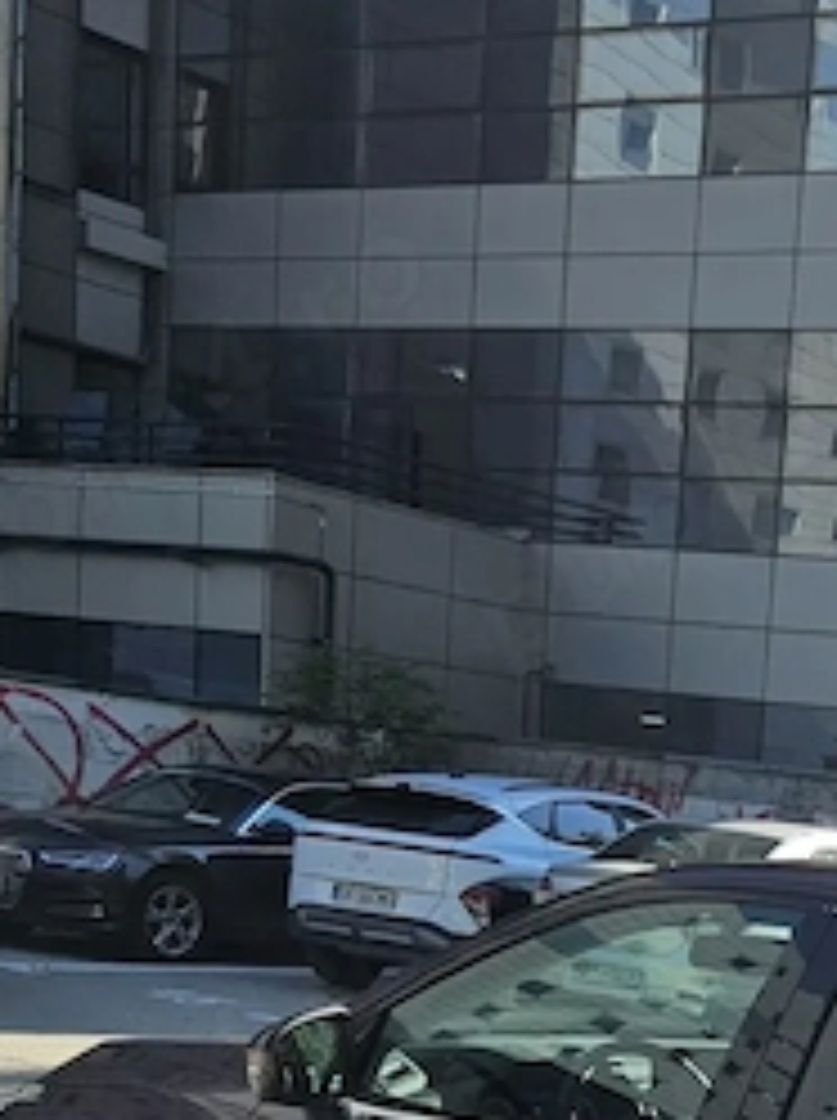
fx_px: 2392
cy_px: 1282
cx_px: 1080
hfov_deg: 18.5
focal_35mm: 74
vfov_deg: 24.3
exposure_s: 1/1365
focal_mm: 5.4
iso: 25
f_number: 1.8
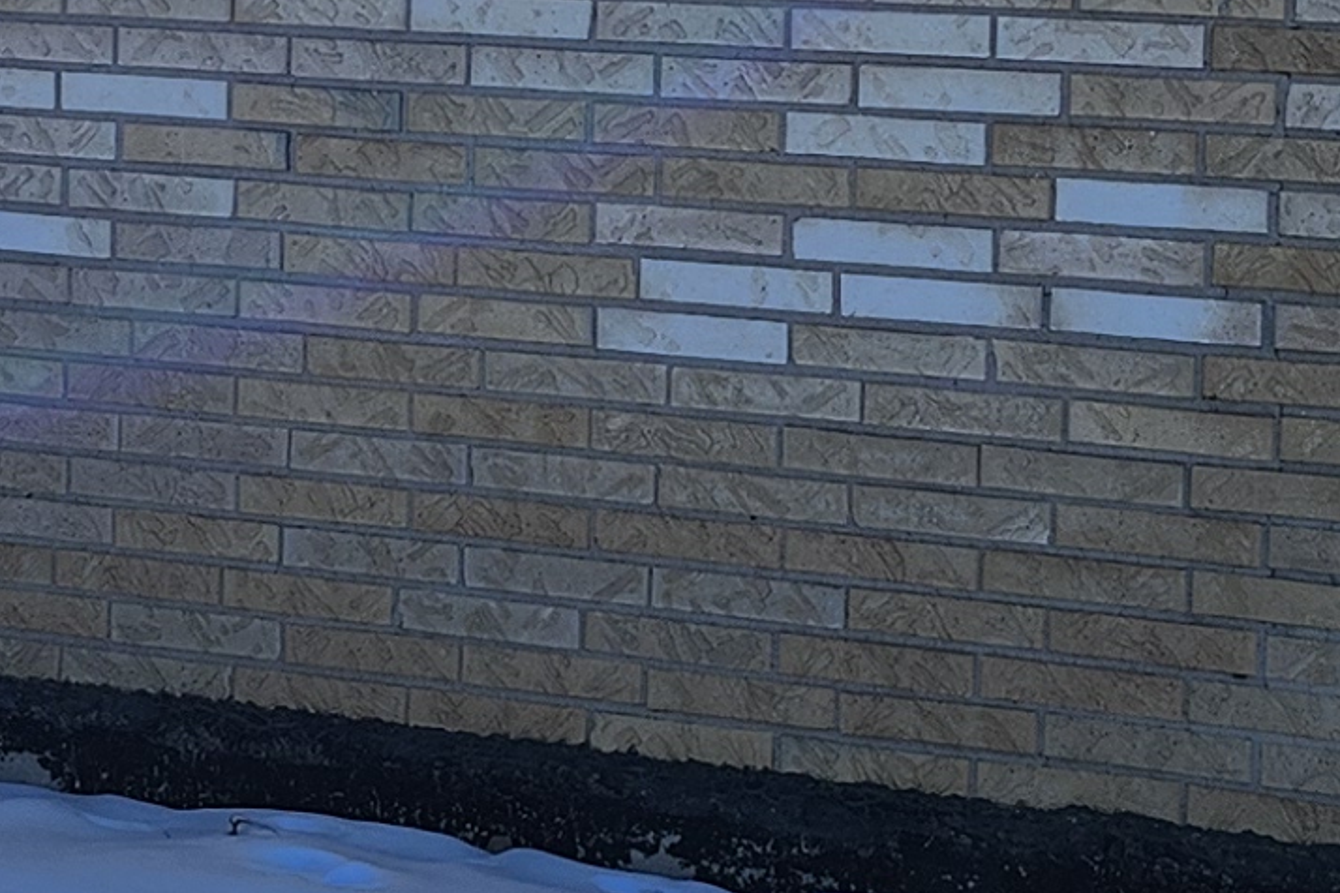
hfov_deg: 15.3
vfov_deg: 10.2
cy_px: 51
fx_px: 4987
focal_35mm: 134
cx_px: 743
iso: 25
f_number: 1.8
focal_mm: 5.54
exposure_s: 1/1654
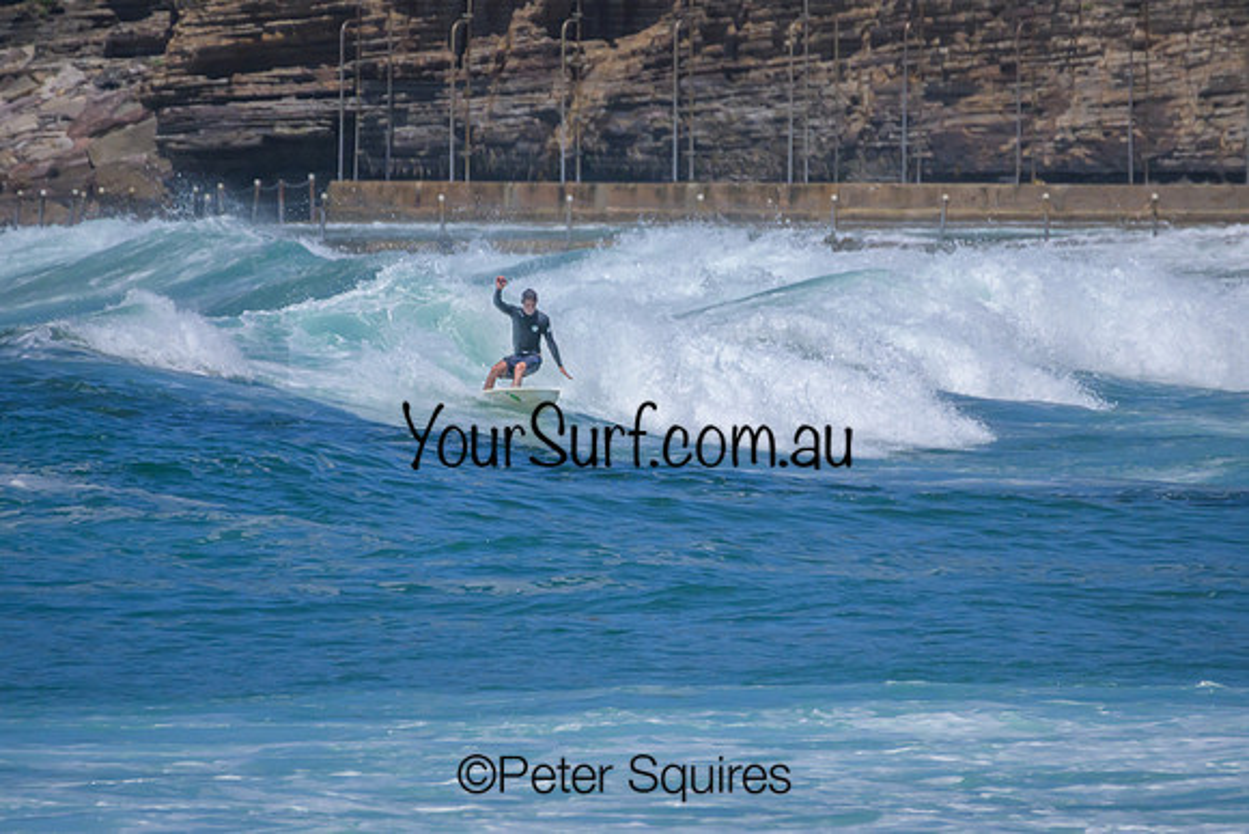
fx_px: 34701
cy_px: 417
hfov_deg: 2.1
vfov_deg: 1.4
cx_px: 624
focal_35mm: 1000
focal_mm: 1000
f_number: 11
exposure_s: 1/2000
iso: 2200
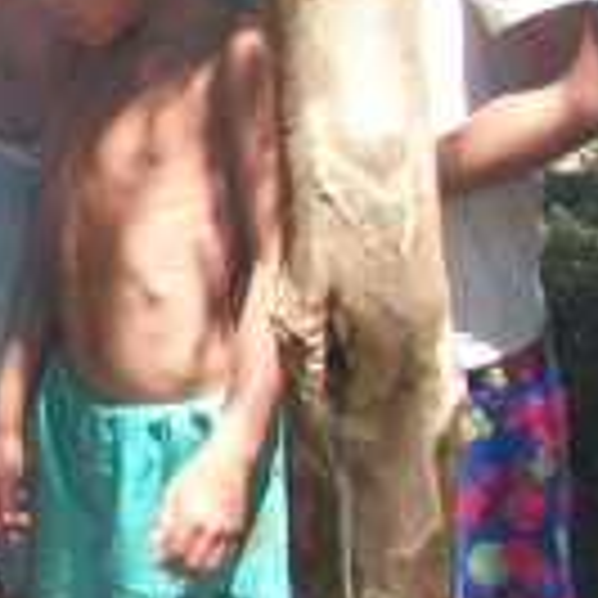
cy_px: 153
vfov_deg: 12.8
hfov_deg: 11.3
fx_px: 2658
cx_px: -679
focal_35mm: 136
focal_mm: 5.7
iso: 80
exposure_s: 1/200
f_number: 2.9
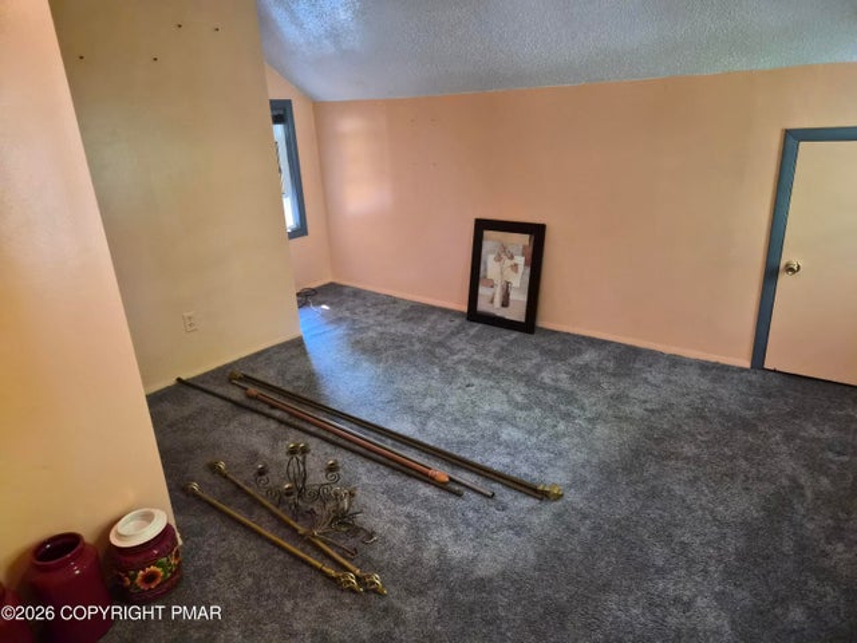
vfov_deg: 58.9
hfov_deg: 73.9
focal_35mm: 23
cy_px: 322
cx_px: 428
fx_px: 569
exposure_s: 1/120
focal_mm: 5.4
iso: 2000
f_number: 1.8
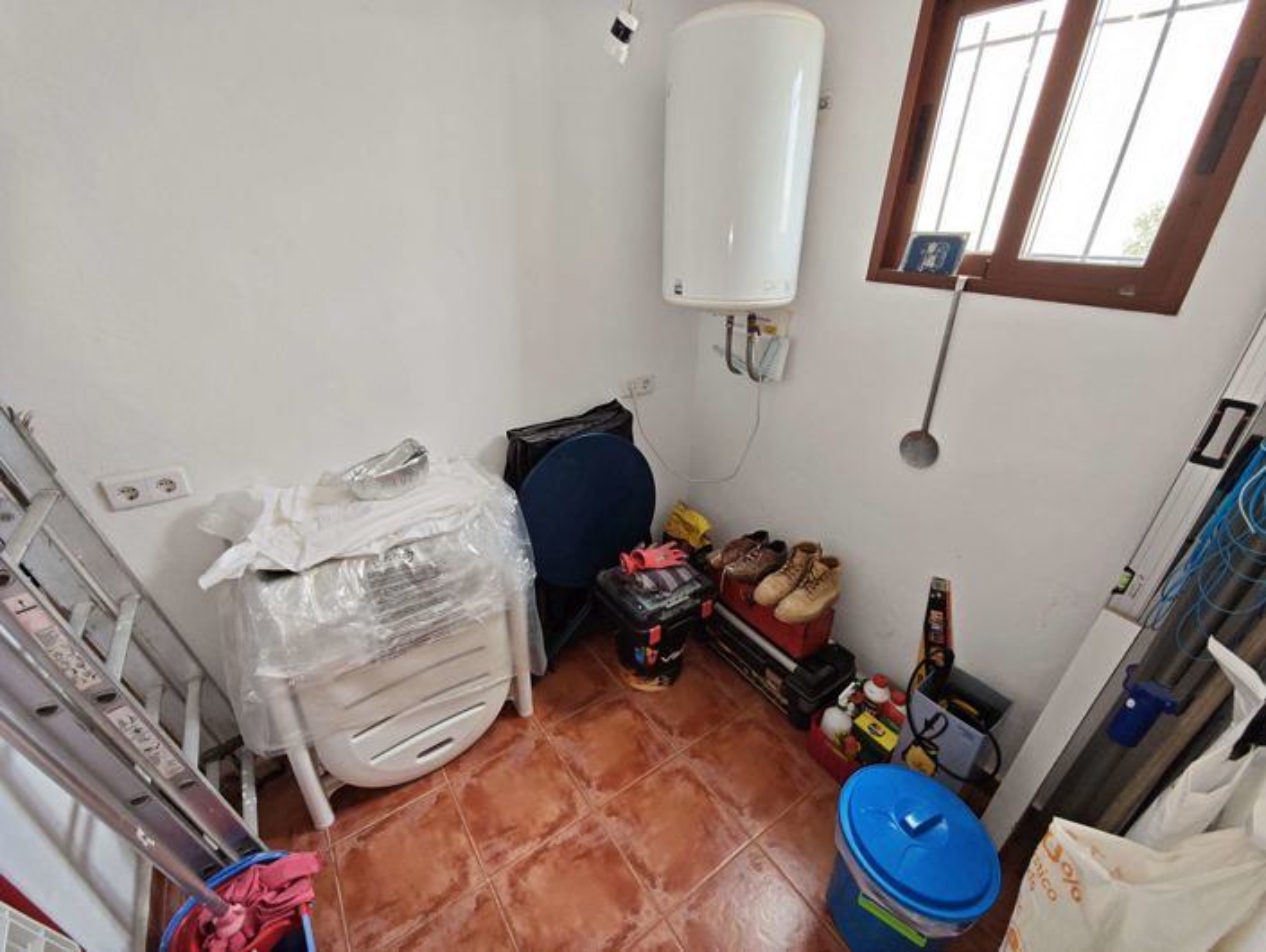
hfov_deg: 102.0
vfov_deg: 85.8
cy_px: 476
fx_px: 512
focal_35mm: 14
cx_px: 633
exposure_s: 1/50
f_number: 2.2
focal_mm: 2.16
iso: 200
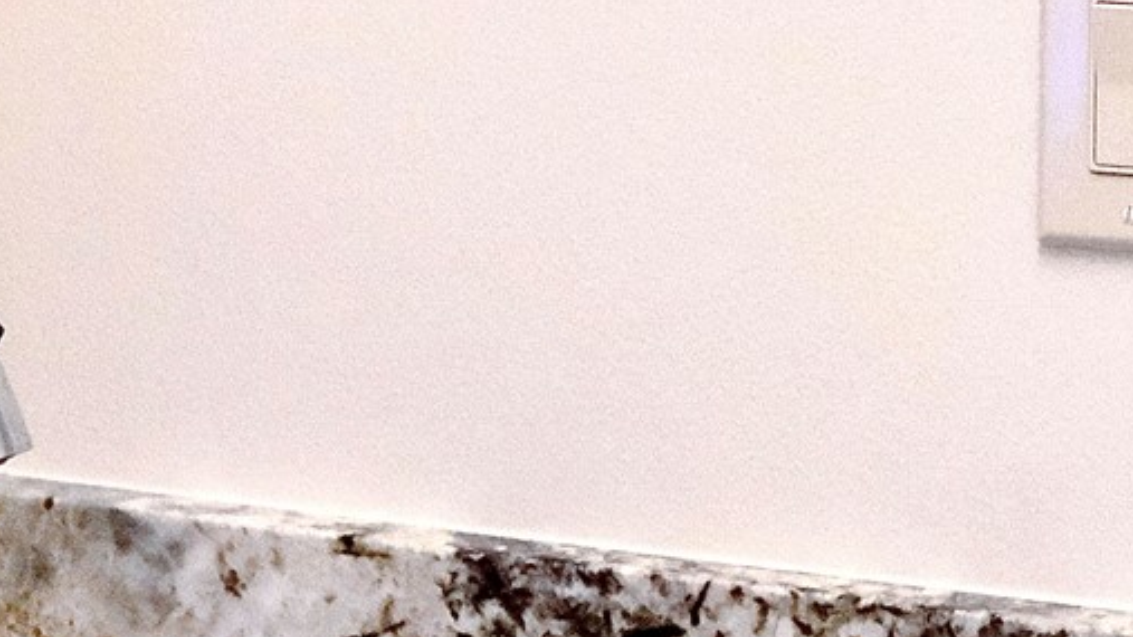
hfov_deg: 11.7
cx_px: 608
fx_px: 5527
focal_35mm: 184
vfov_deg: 6.5
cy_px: -286
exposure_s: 1/1800
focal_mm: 27
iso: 4000
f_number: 2.8
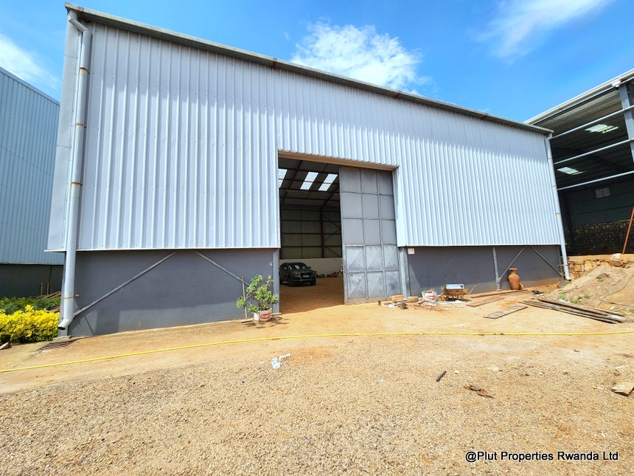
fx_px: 238
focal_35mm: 13
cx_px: 317
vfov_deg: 89.9
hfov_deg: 106.2
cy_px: 238
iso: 50
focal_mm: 2.2
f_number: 2.2
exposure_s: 1/1936
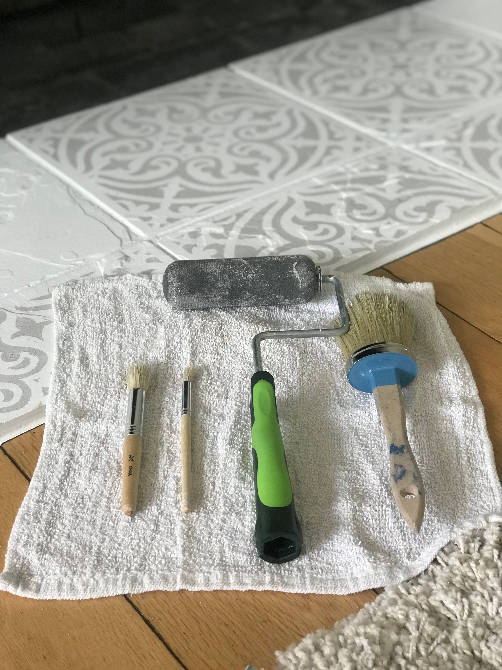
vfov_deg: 33.8
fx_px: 1102
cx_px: 251
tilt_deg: -35.1
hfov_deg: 25.7
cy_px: 335
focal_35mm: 57
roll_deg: +3.3
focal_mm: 6.6
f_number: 2.8
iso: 80
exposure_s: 1/60
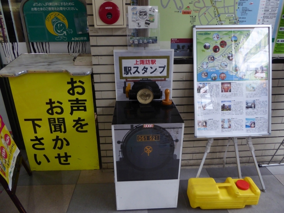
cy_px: 106
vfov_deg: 54.9
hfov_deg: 69.4
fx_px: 205
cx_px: 142
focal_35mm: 25
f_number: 3.3
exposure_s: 1/60
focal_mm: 4.3
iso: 320
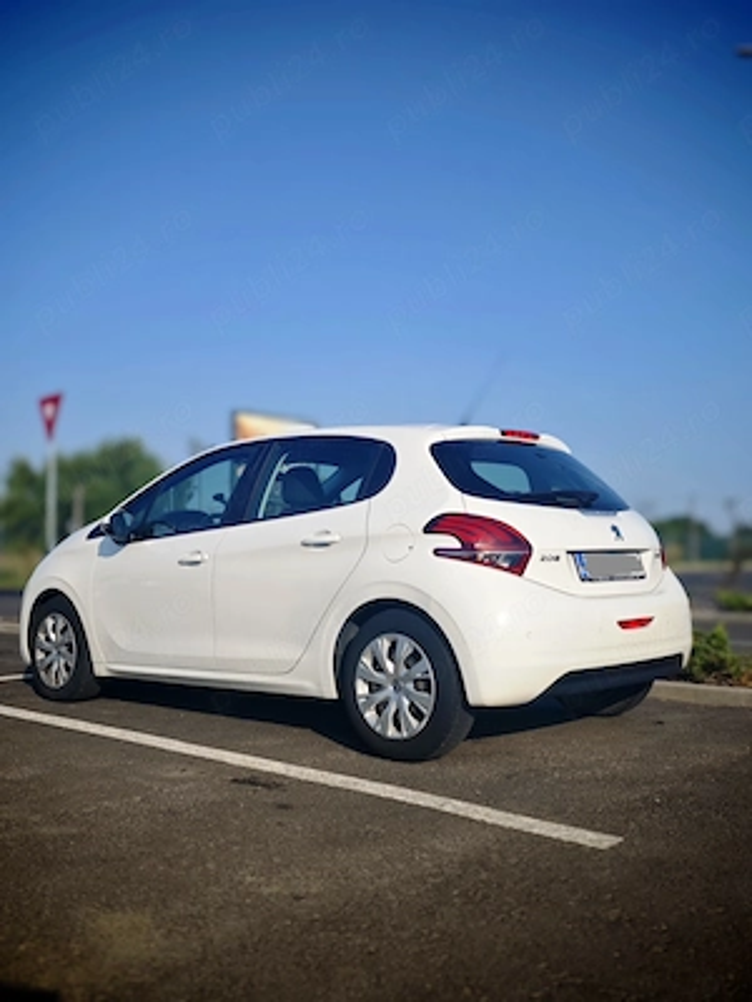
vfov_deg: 52.6
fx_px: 1014
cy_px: 501
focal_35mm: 35
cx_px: 376
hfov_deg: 40.7
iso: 50
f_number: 1.4
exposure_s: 1/3826
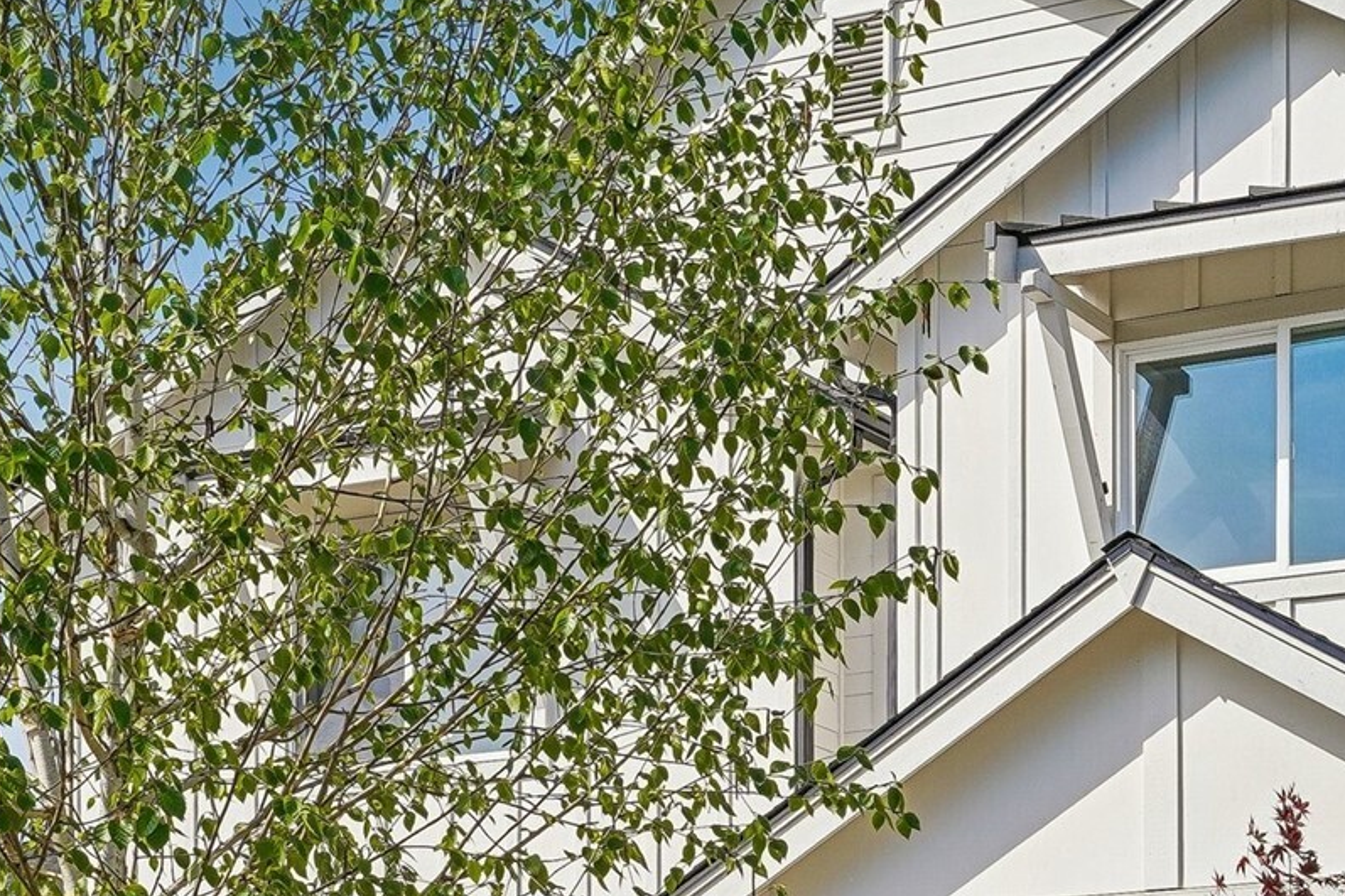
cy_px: 772
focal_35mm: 83
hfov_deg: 24.1
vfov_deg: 16.3
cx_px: 1083
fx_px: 3100
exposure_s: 1/250
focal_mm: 26
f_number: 8
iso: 100
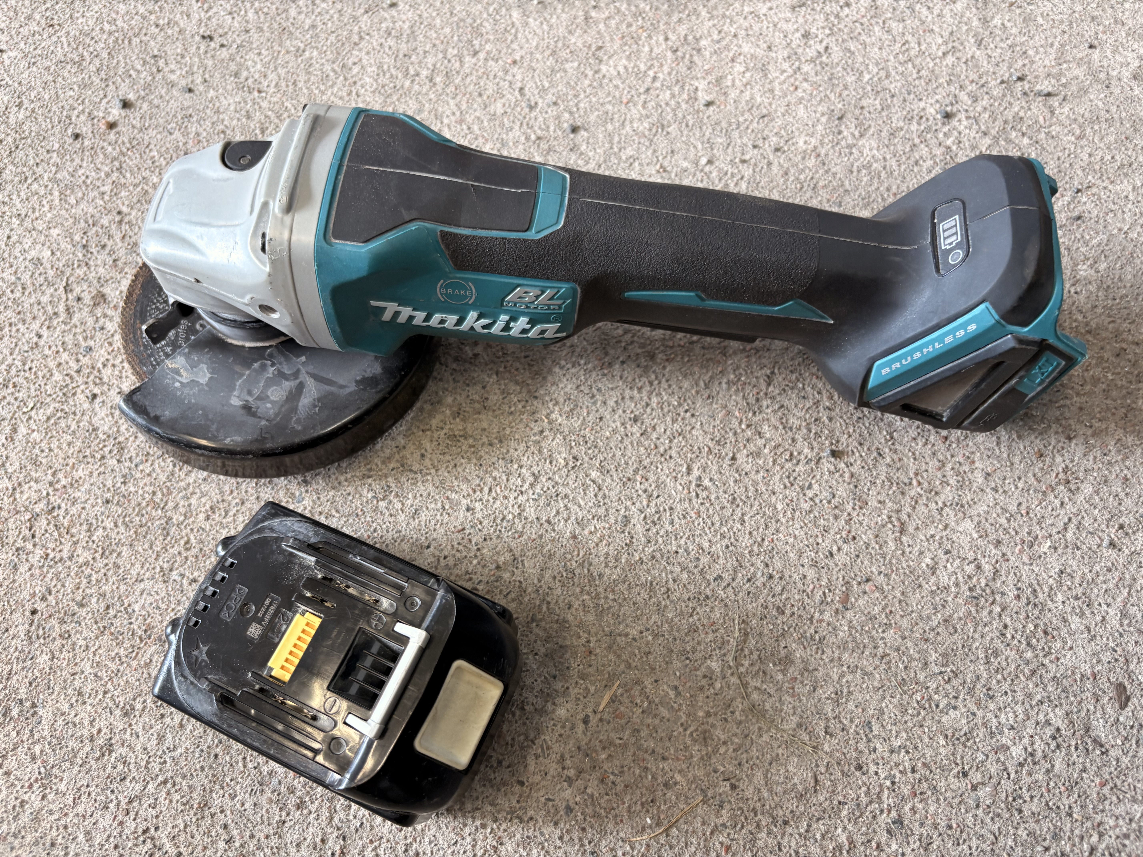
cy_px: 428
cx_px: 572
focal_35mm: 26
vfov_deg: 53.1
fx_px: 859
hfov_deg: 67.3
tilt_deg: -64.4
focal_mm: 5.96
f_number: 1.6
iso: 100
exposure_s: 1/100
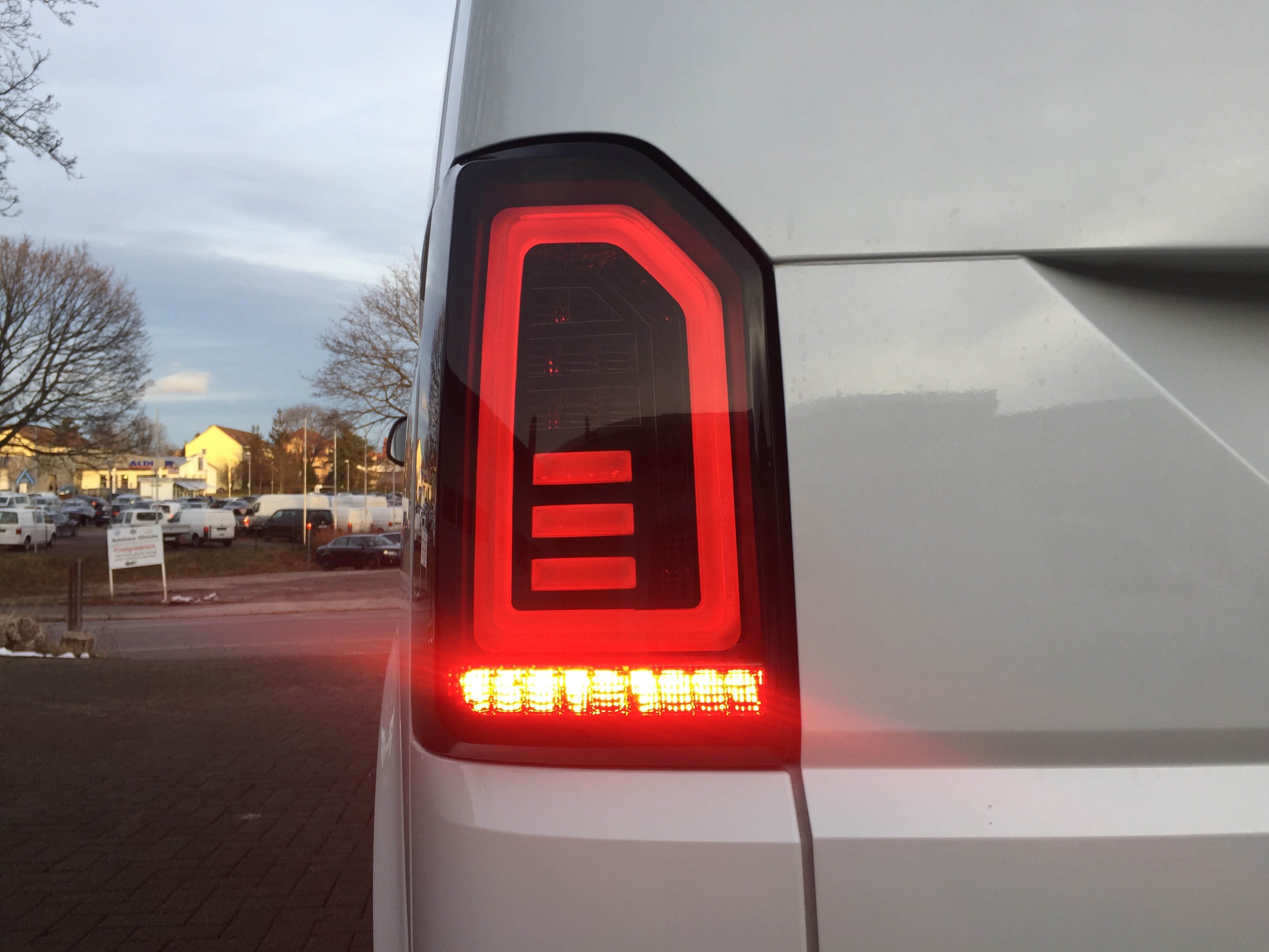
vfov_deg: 48.2
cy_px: 476
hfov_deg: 61.7
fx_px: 1063
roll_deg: +0.3
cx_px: 634
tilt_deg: +0.4
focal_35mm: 29
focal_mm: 4.15
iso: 32
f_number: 2.2
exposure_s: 1/168
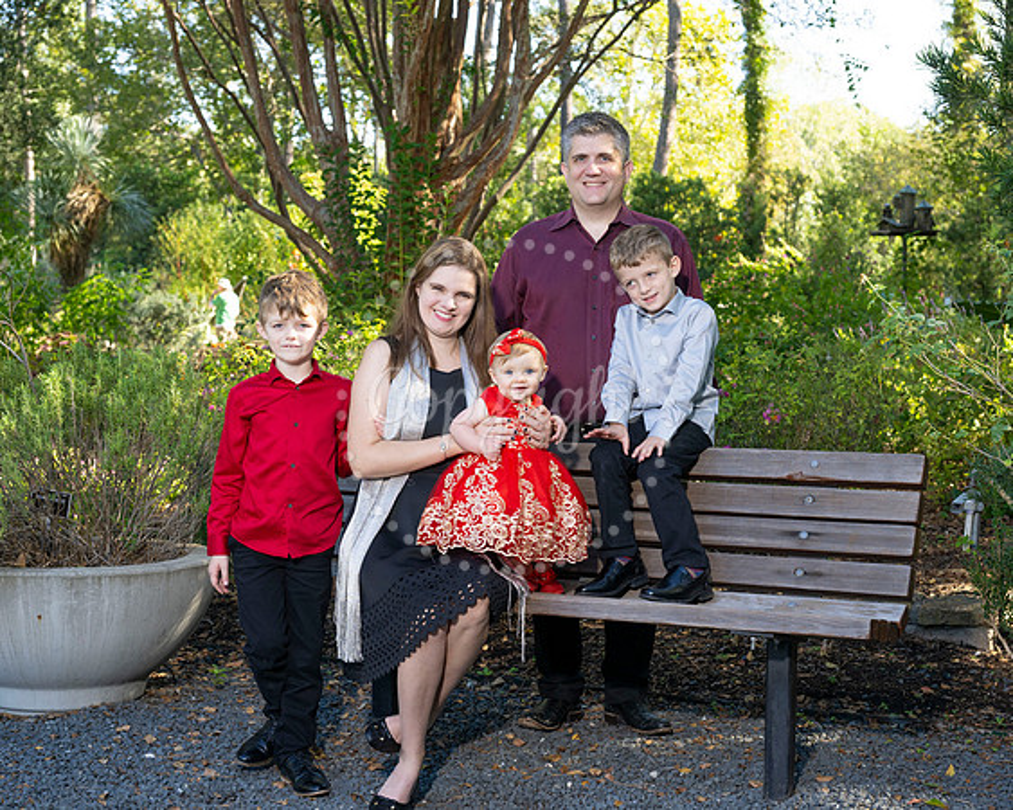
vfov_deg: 25.2
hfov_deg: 31.3
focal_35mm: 60
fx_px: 1810
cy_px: 413
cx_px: 485
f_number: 5.6
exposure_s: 1/200
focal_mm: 52
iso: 320
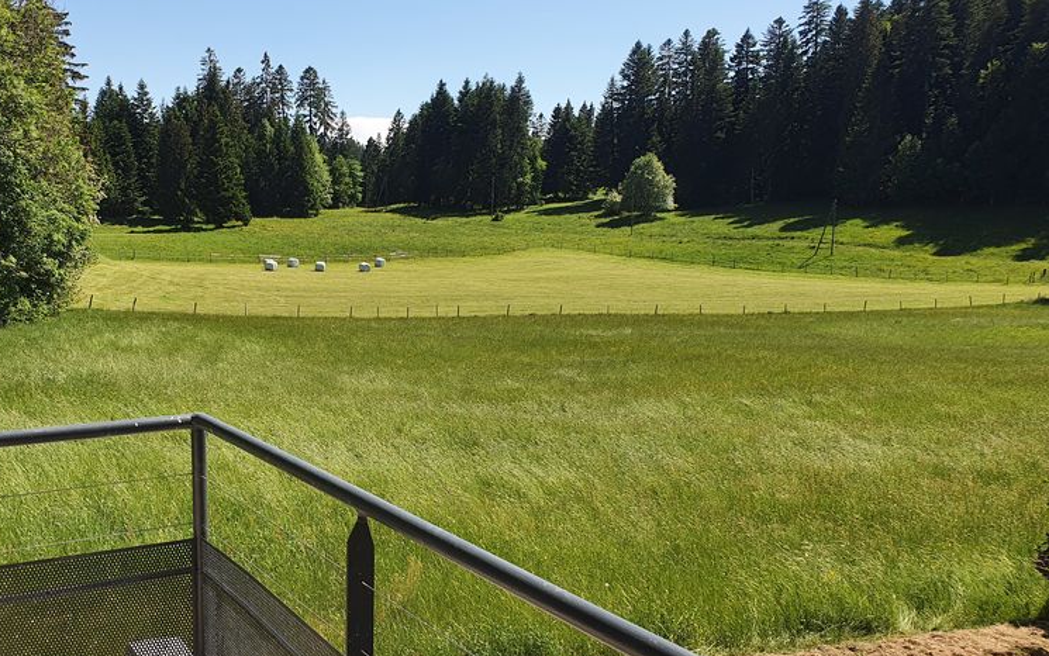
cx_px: 368
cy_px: 369
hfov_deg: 51.9
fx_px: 1058
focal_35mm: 37
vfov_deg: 34.4
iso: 50
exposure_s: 1/1096
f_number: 2.4
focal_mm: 4.32
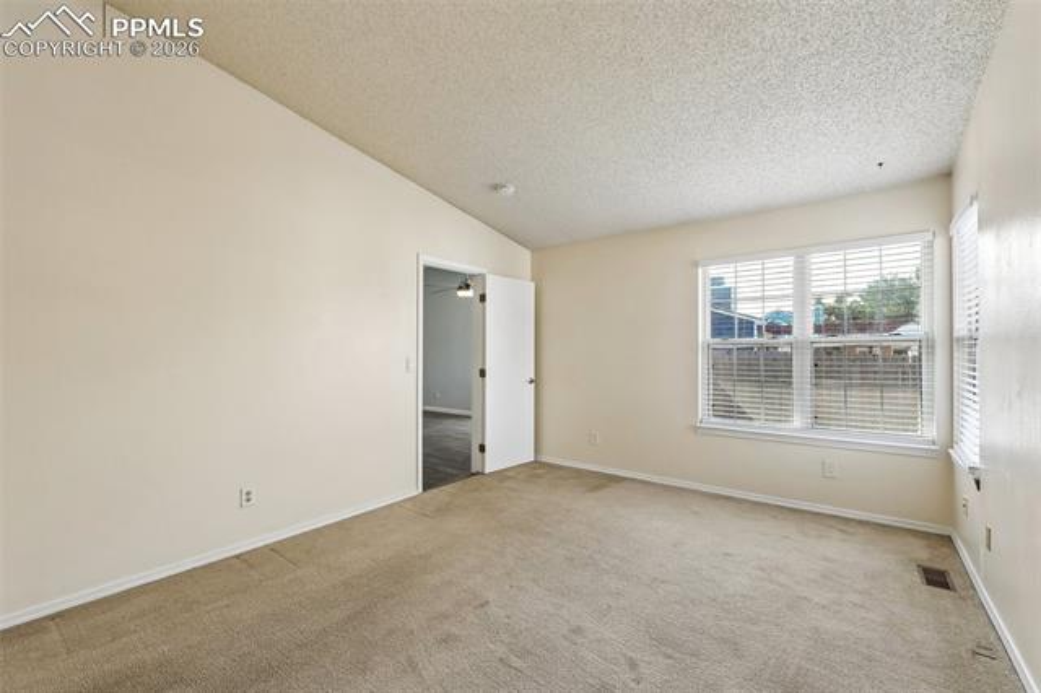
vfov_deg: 77.3
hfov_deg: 100.4
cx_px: 520
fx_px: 434
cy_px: 346
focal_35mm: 15
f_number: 9
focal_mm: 10
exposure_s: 1/60
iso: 640
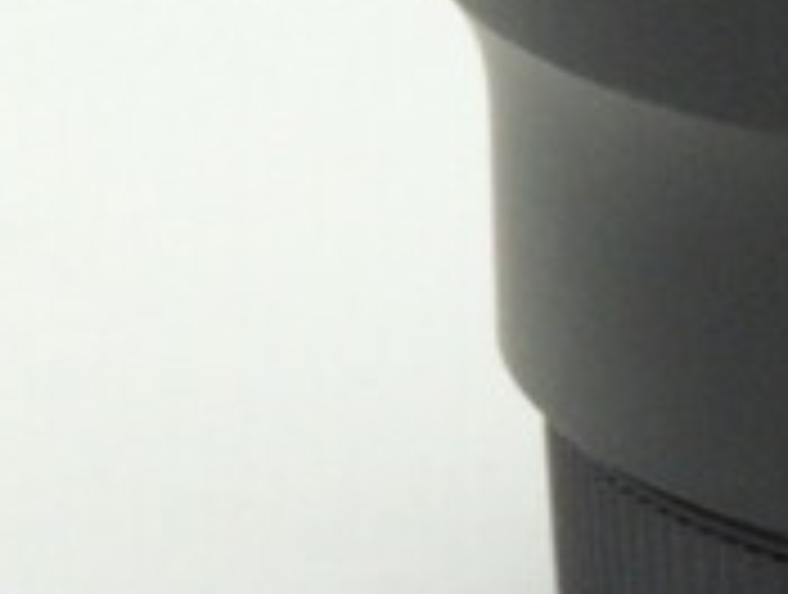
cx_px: 1279
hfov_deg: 4.1
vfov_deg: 3.1
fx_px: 10926
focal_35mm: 479
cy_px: -850
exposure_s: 1/25
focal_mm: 12.4
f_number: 6.8
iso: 400
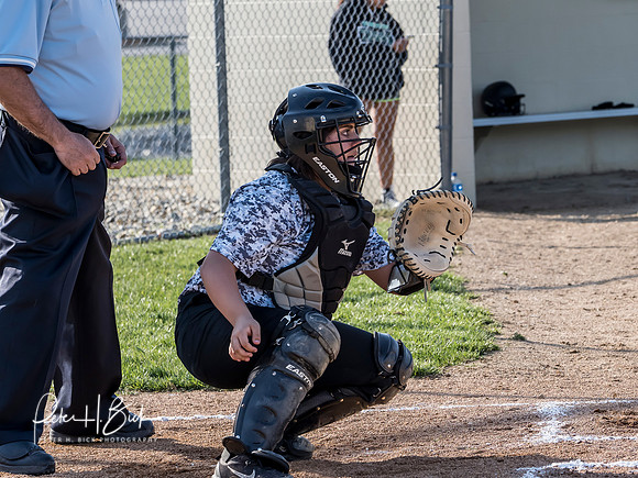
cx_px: 362
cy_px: 206
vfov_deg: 5.9
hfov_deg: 7.9
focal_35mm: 252
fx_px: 4648
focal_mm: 111
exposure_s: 1/800
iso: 400
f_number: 5.6
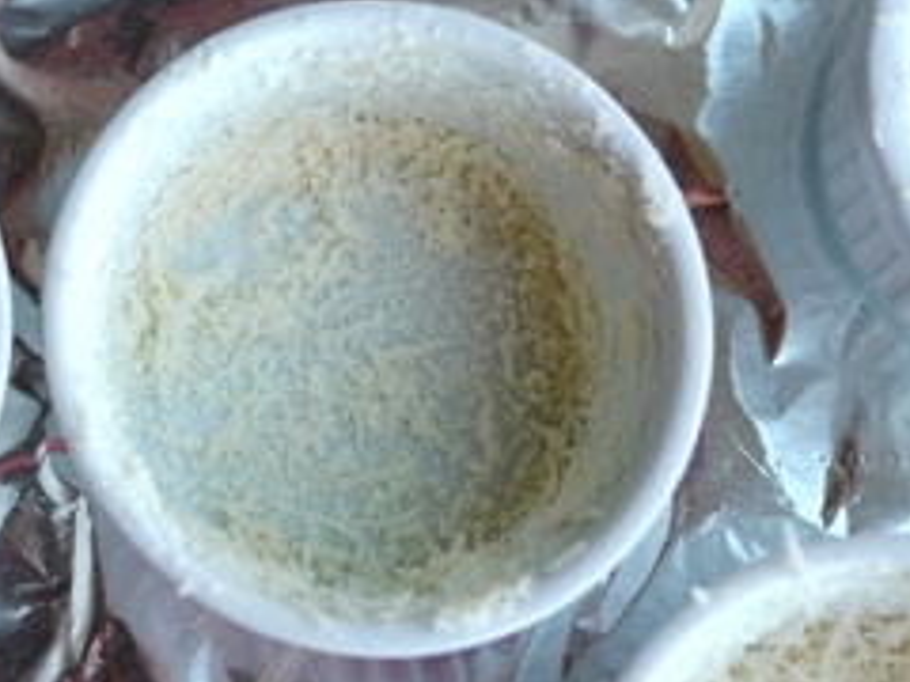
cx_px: 13
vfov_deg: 12.3
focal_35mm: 120
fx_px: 3155
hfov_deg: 16.1
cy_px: 176
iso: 100
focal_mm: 25
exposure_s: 1/320
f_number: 2.2
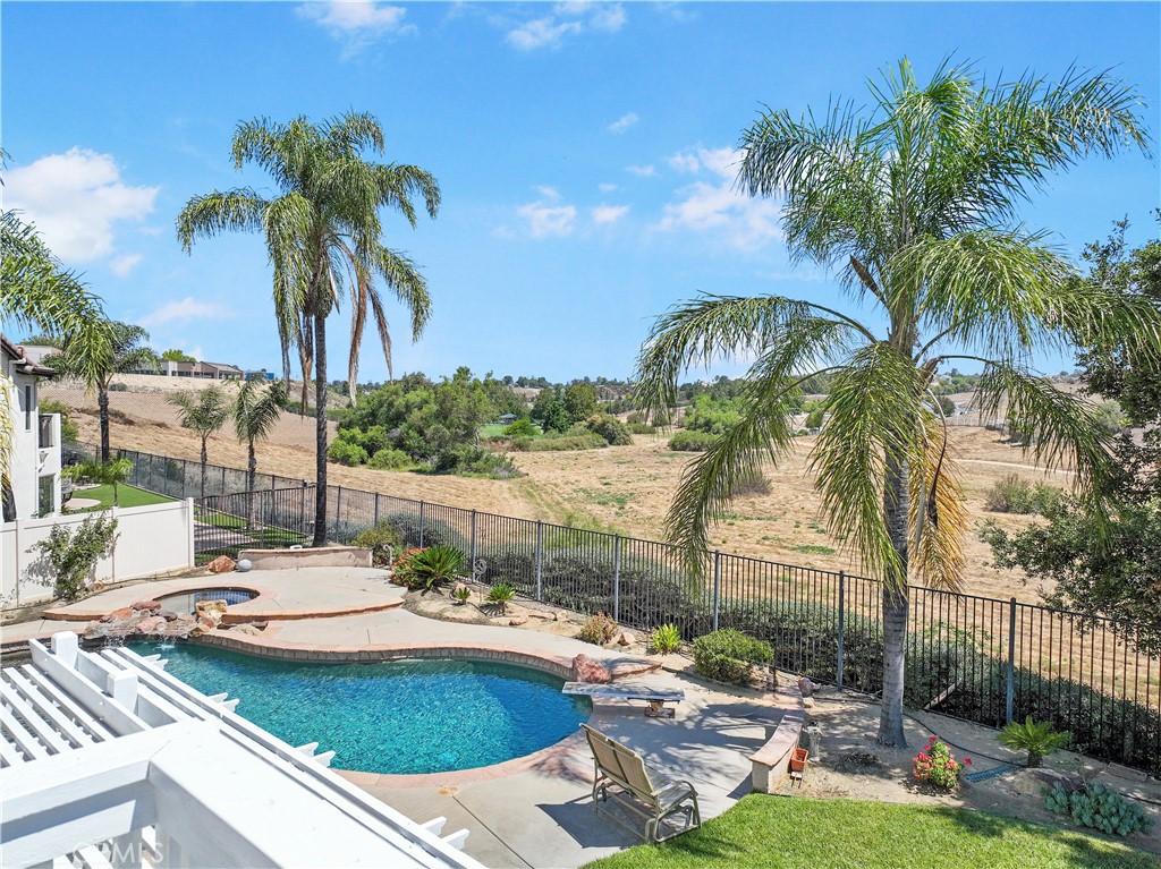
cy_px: 434
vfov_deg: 56.8
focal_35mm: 24
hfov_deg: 71.6
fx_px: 805
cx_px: 580
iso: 200
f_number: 2.8
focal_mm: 12.29
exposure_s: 1/500
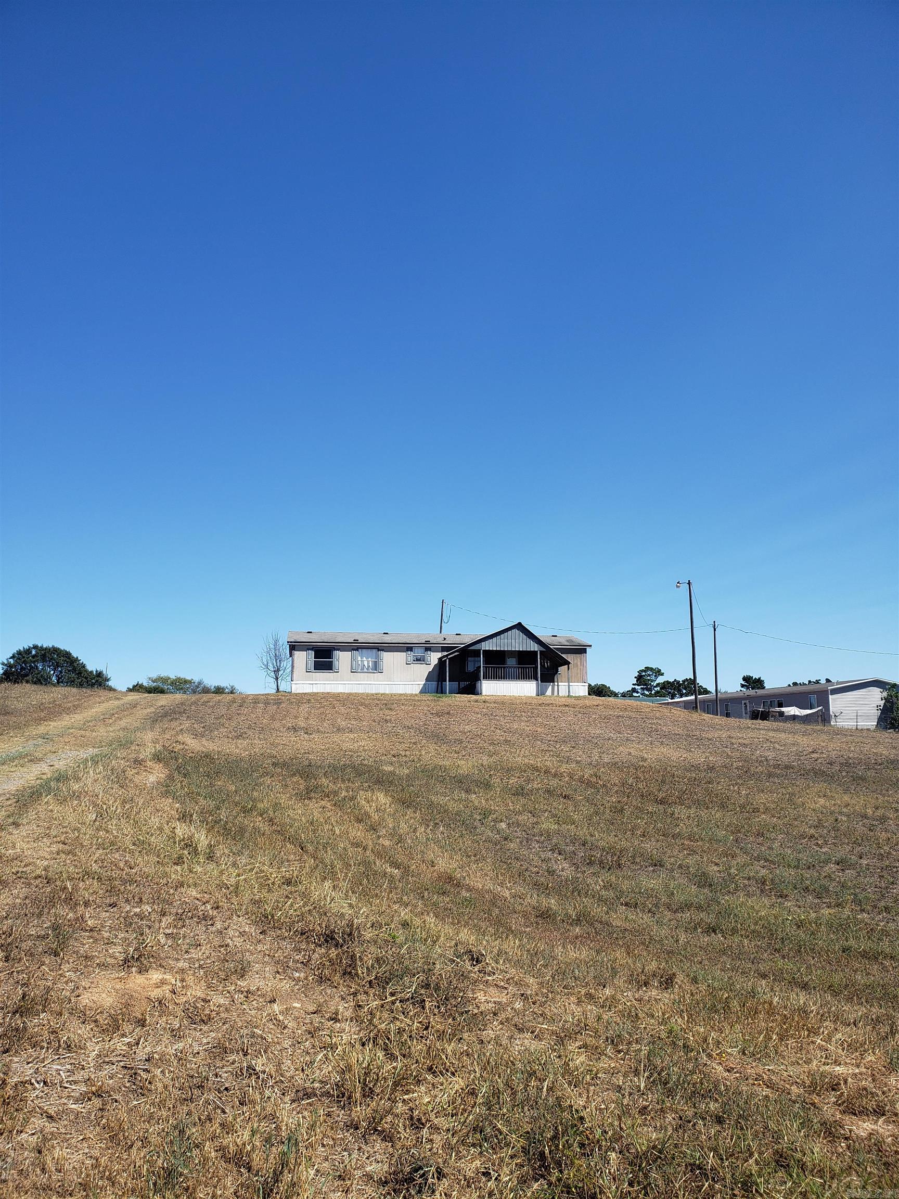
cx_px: 450
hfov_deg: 53.1
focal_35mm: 26
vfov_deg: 67.3
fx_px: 900
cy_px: 600
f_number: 2.4
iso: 50
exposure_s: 1/1319
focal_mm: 4.3
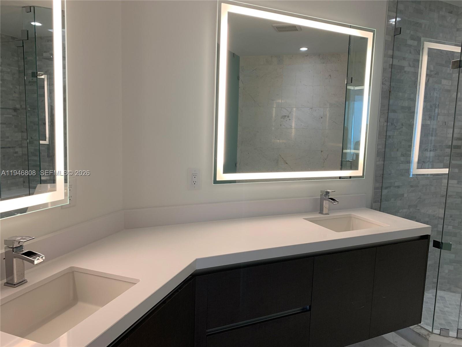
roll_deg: -1.9
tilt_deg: -5.4
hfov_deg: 67.3
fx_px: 347
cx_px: 231
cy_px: 174
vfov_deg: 53.1
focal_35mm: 26
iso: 50
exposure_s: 1/60
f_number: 1.8
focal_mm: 4.25
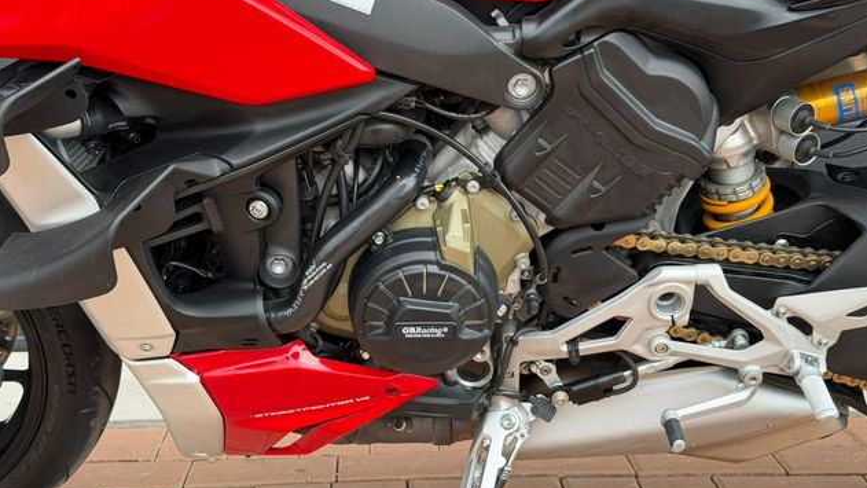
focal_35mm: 53
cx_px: 437
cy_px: 220
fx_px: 1218
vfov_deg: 22.6
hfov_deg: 39.2
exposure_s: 1/802
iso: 100
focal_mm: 6.76
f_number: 1.78
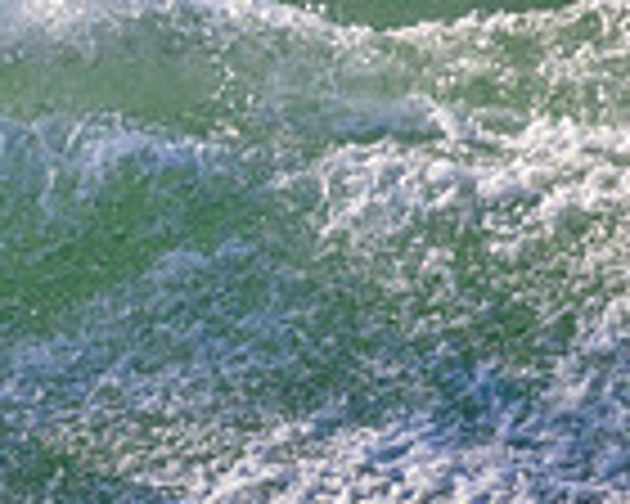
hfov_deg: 0.6
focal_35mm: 3104
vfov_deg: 0.5
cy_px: 38
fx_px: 57876
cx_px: -652
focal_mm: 800
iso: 1000
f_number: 11
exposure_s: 1/2000
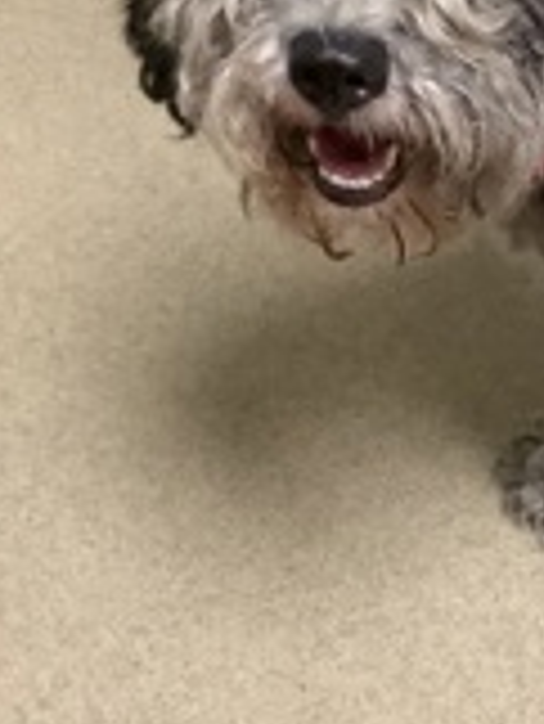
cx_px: 569
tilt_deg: -45.6
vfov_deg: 24.0
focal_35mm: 81
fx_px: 1695
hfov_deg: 17.7
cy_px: 265
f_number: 2.4
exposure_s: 1/30
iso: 400
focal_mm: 3.3
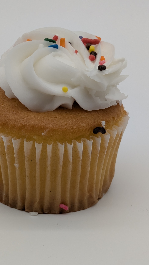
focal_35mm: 102
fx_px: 717
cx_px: 62
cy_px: 130
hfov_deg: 11.9
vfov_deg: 20.9
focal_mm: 5.43
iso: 63
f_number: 1.89
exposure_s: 1/787
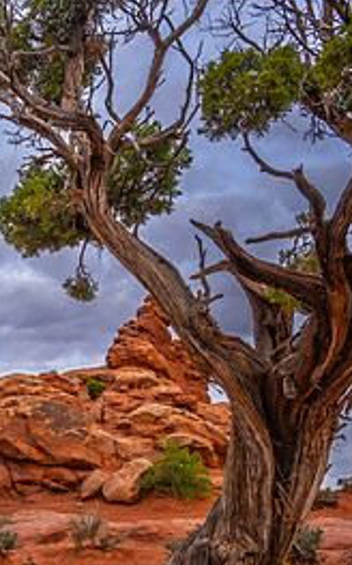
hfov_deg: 20.9
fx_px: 830
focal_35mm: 54
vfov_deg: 37.0
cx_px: -150
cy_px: 399
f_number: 5.6
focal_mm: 24
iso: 200
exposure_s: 1/60
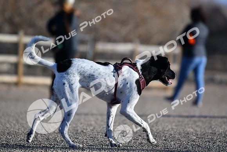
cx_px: 114
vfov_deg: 4.6
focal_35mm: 300
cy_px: 76
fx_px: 1892
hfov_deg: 6.9
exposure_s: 1/4000
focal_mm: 200
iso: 180
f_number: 2.8
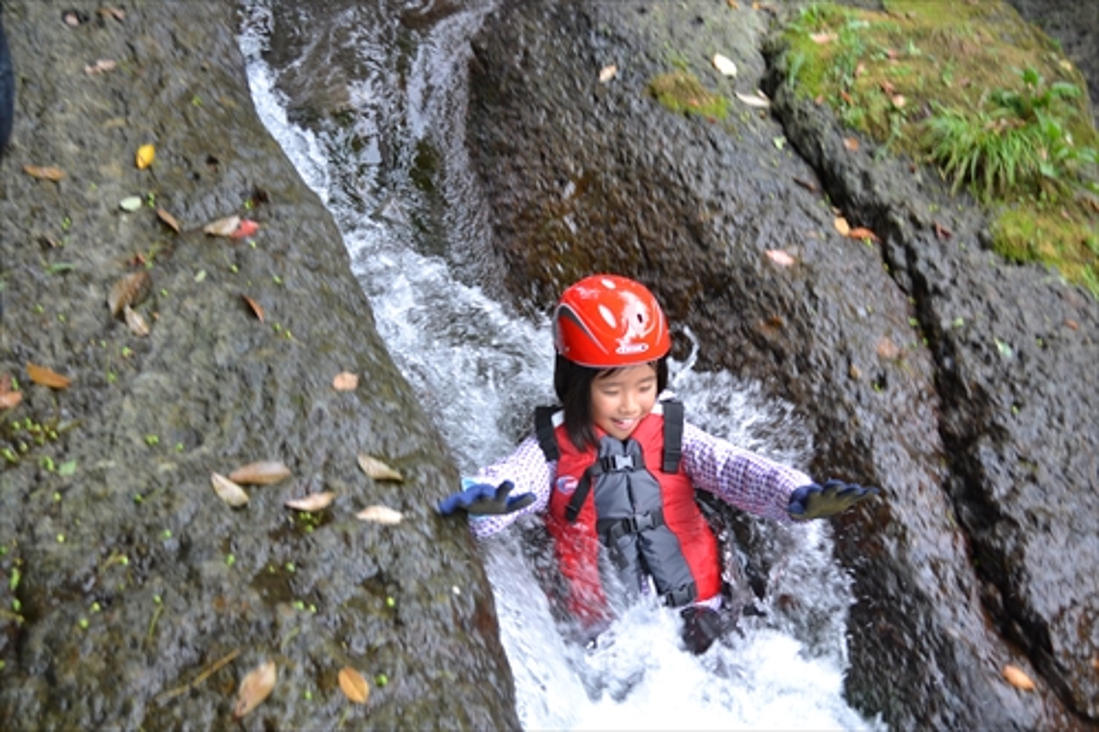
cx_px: 550
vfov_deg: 30.8
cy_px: 366
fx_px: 1327
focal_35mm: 44
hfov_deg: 45.0
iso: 360
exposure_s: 1/125
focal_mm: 29
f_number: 5.6
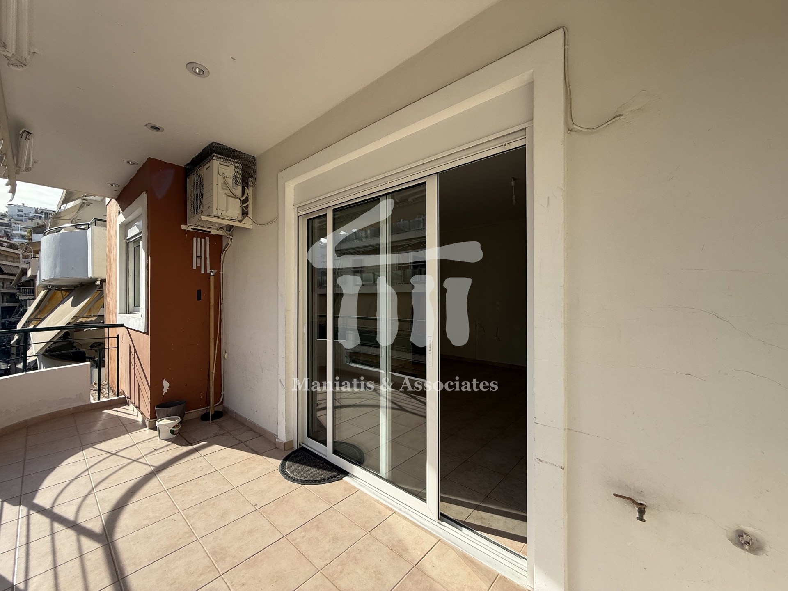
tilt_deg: +0.0
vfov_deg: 85.7
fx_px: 319
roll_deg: -0.1
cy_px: 296
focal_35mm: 14
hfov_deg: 102.1
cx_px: 394
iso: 50
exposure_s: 1/742
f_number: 2.2
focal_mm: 2.22
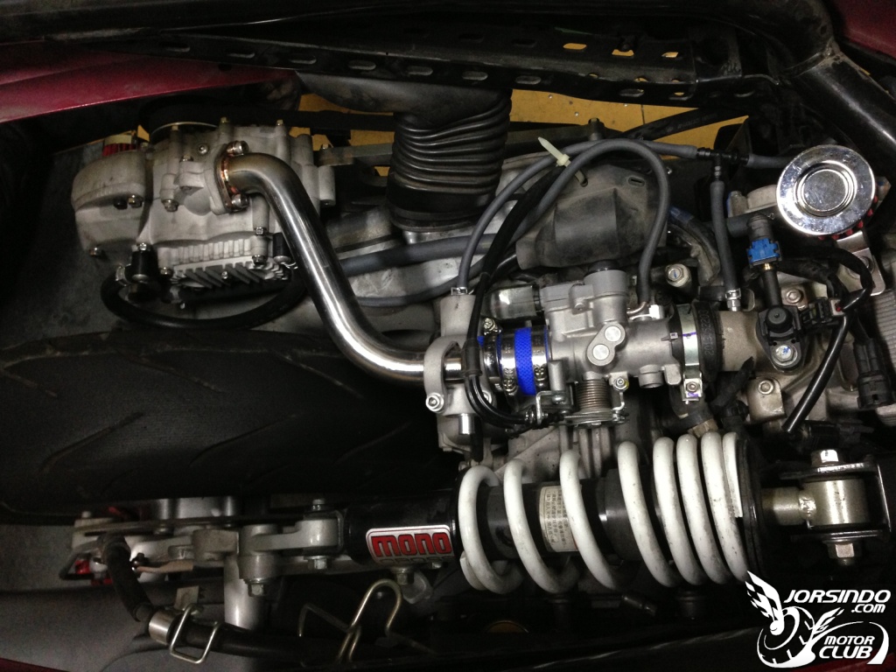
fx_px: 854
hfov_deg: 55.4
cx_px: 448
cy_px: 336
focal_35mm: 33
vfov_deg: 42.9
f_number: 2.4
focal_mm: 4.13
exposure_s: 1/20
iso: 320
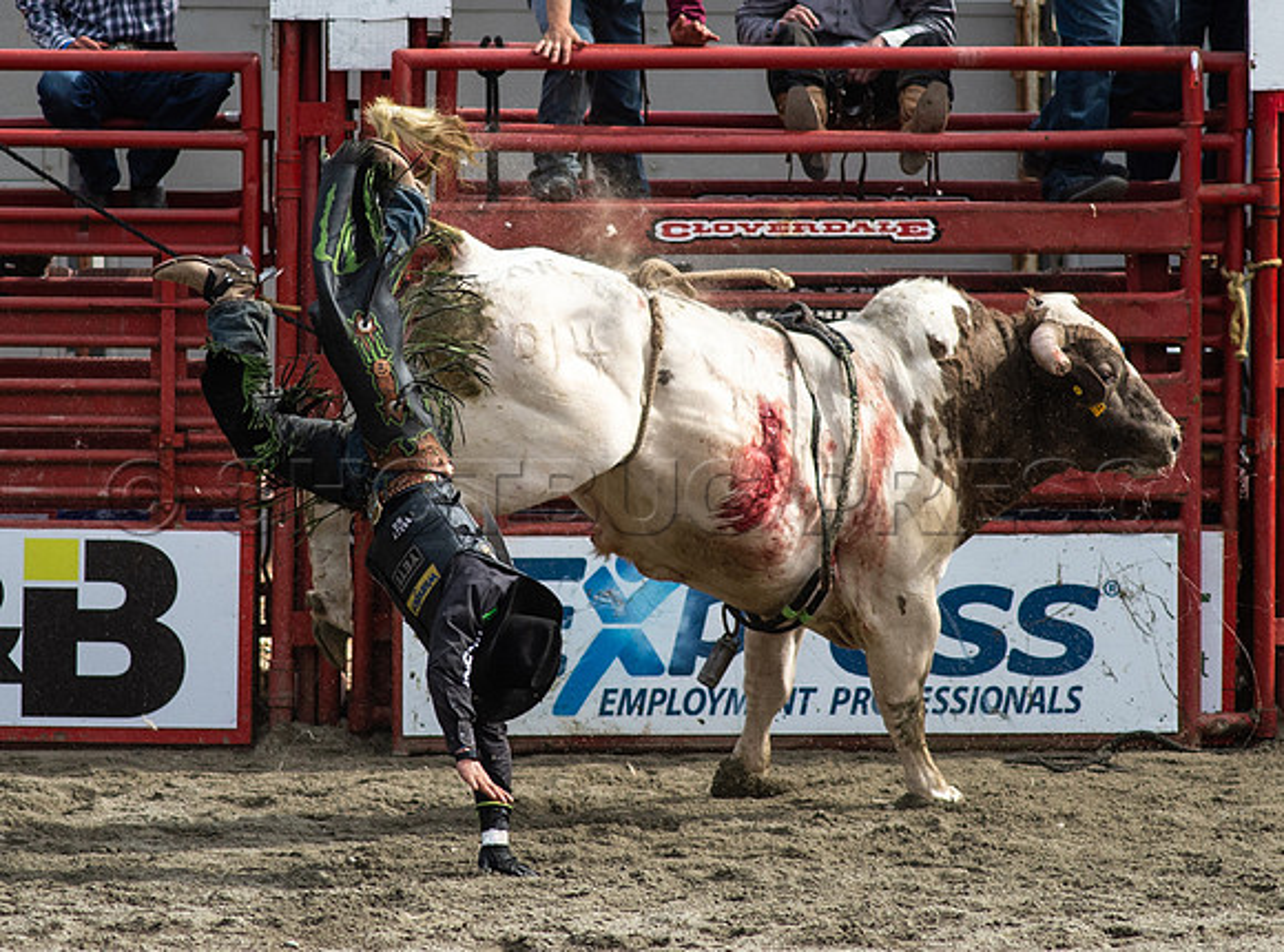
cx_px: 574
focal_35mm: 661
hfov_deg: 3.0
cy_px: 461
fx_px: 24415
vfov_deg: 2.2
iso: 1000
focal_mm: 300
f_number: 4
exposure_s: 1/8000
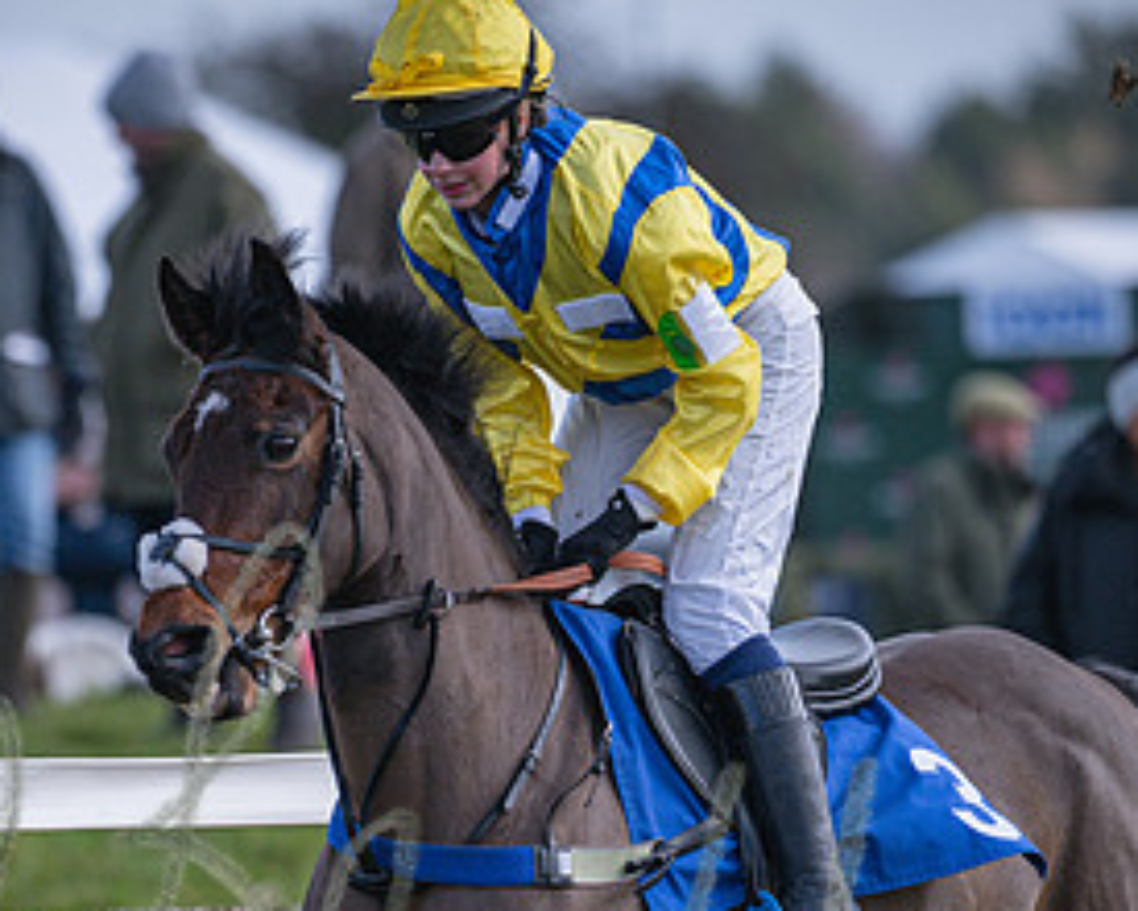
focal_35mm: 923
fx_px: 31087
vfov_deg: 1.7
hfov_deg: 2.1
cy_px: 812
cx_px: 319
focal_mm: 400
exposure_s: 1/1250
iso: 400
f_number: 5
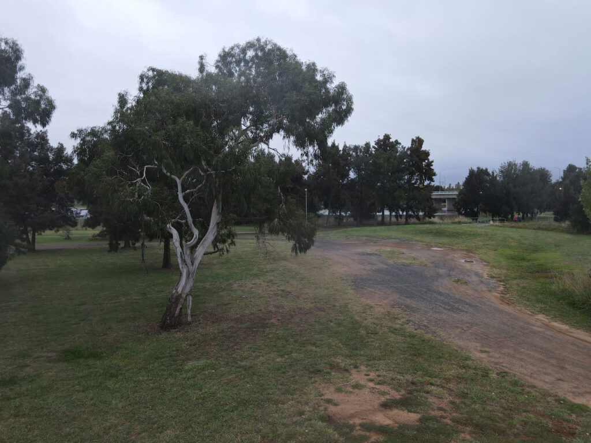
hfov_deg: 71.6
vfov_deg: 56.8
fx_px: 410
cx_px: 296
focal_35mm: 24
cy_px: 222
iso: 110
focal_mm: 4.5
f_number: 2.8
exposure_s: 1/15
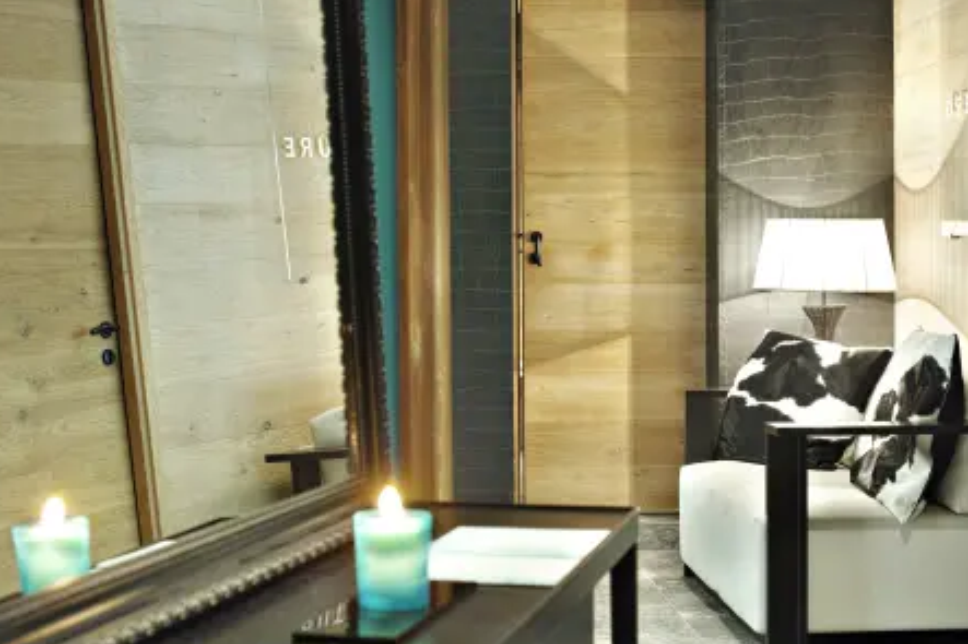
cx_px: 439
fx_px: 1640
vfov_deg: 22.2
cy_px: 306
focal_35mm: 61
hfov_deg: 32.9
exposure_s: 1/1.67
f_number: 2.8
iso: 100
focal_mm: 30
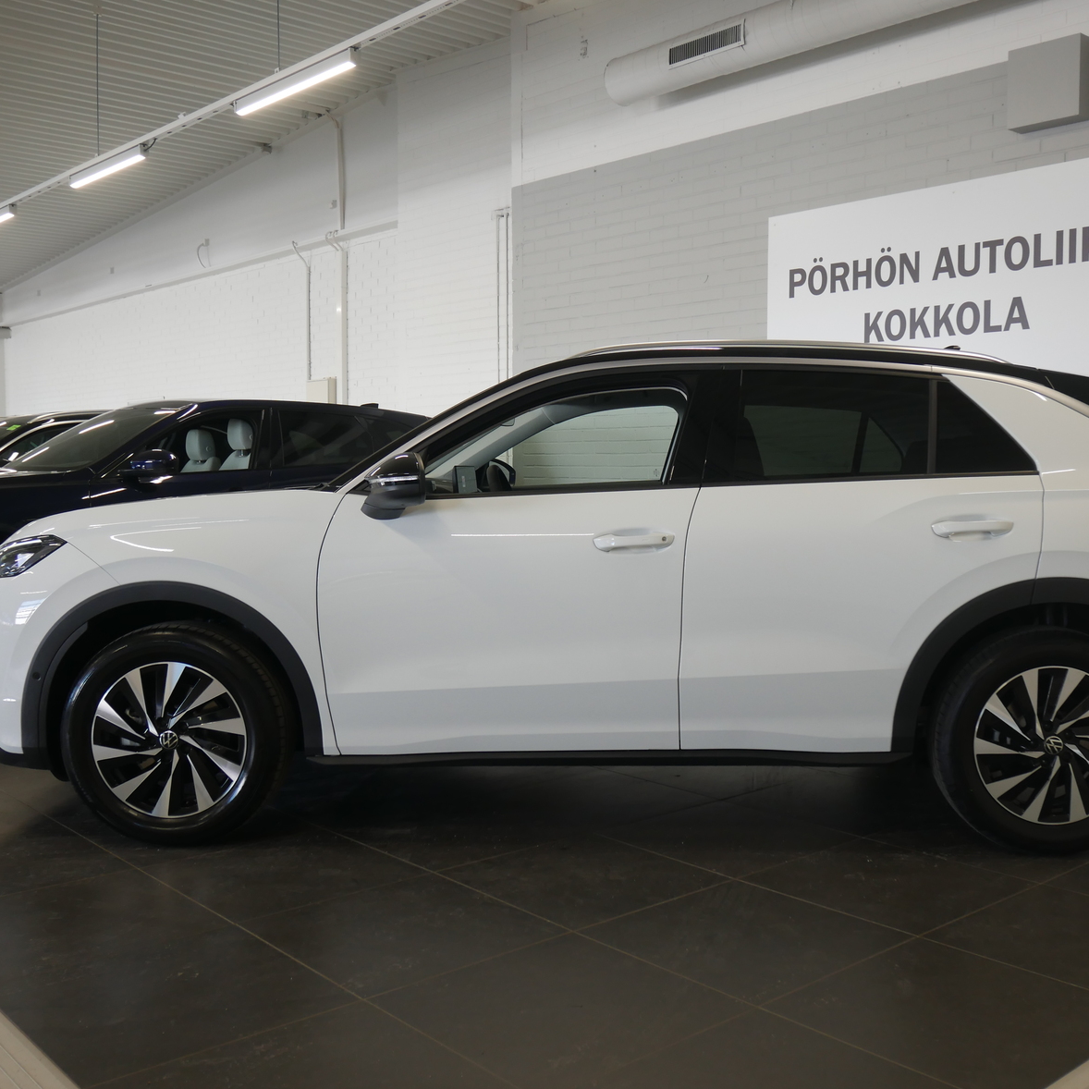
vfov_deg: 46.0
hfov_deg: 45.9
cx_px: 615
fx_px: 1281
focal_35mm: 36
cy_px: 537
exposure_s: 1/60
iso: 320
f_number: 3.8
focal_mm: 15
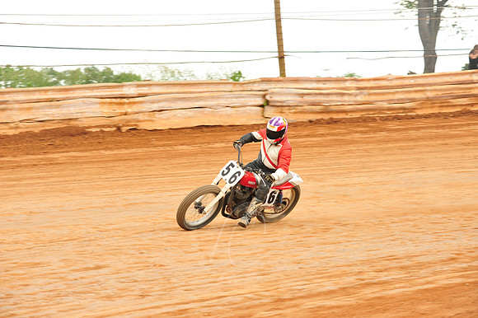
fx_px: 1659
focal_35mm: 125
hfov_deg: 16.4
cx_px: 239
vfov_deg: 11.0
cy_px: 159
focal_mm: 125
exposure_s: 1/400
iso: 800
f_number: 8
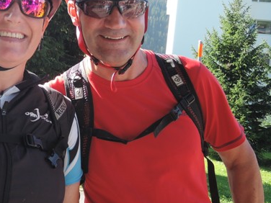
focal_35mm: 50
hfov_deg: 36.7
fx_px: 391
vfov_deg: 28.9
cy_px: 66
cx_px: 49
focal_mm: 5.1
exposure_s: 1/250
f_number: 2.2
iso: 80
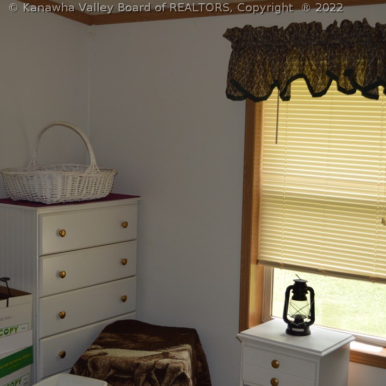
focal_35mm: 58
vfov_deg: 29.6
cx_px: 175
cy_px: 192
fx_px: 732
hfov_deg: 29.5
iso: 400
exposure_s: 1/100
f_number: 4.5
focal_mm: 30
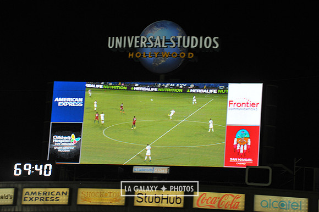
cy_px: 106
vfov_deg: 6.9
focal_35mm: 200
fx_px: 1771
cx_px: 160
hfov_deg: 10.3
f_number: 9
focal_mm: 200
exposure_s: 1/320
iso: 1600
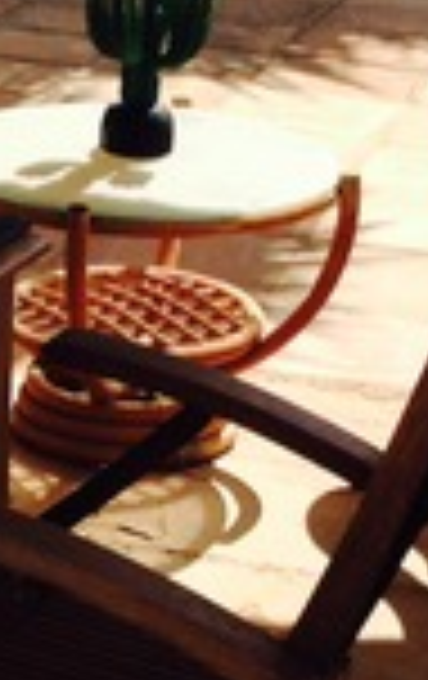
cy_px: 135
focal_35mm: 148
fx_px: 2749
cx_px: 113
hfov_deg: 8.9
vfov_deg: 14.0
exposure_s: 1/1466
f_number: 2.4
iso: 50
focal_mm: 4.12
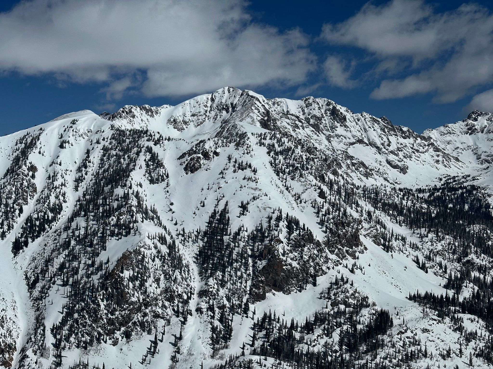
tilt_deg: +0.5
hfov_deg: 39.7
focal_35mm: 48
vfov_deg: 30.3
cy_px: 184
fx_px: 684
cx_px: 246
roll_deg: -1.6
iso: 50
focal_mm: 6.86
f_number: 1.78
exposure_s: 1/18868
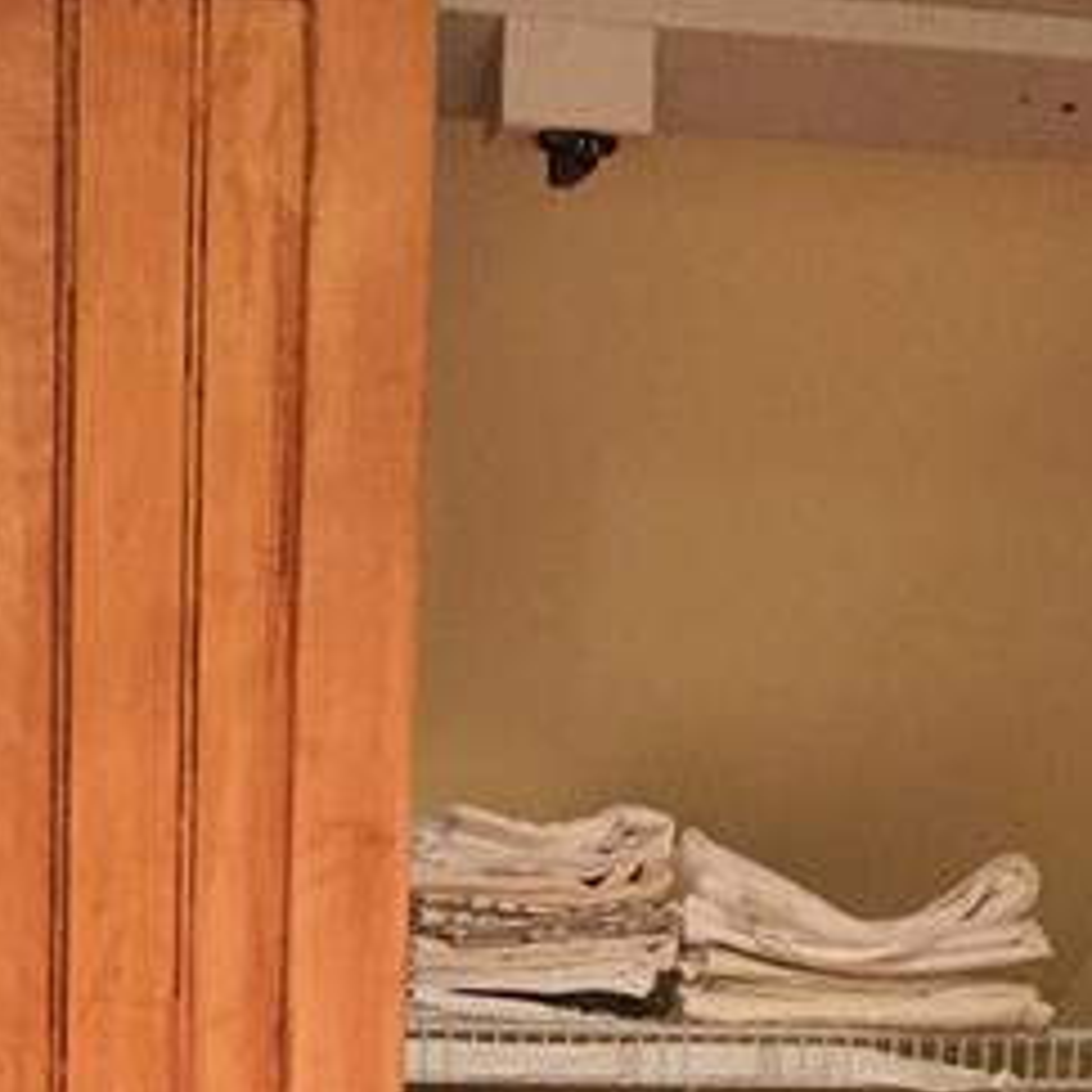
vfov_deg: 19.9
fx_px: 2891
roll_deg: -1.5
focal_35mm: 81
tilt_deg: -8.3
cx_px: 252
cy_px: 1362
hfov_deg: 21.2
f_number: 2.2
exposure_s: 1/15
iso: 500
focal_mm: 4.15
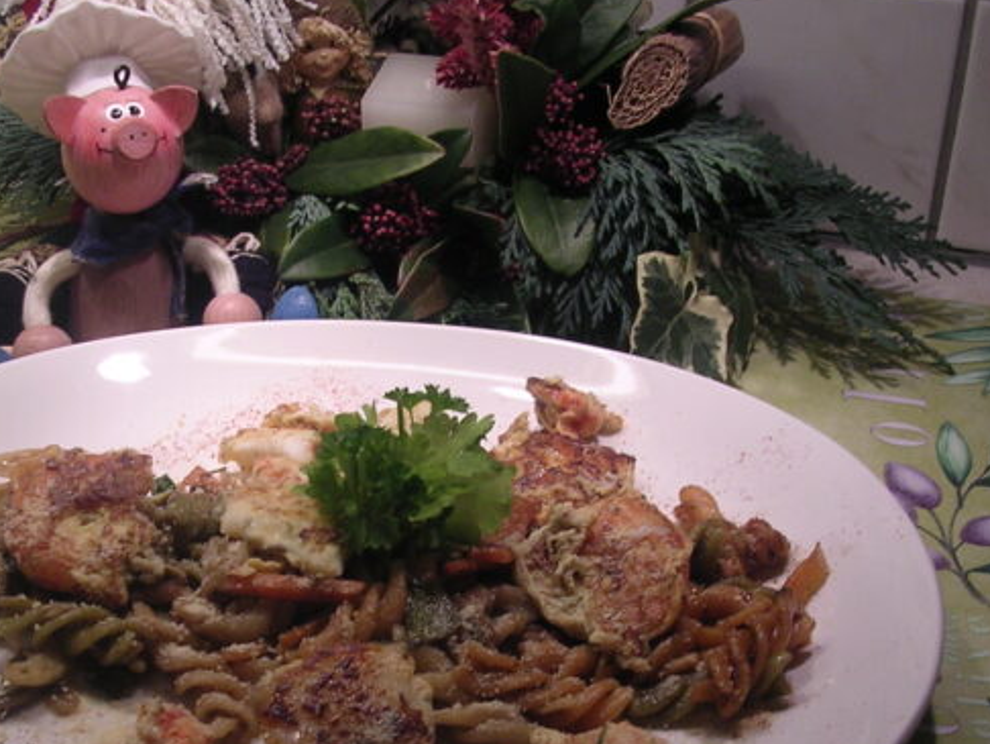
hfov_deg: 32.1
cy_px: 526
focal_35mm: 60
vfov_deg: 24.3
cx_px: 414
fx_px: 1717
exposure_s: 1/48.9
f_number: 2.8
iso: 100
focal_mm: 5.8
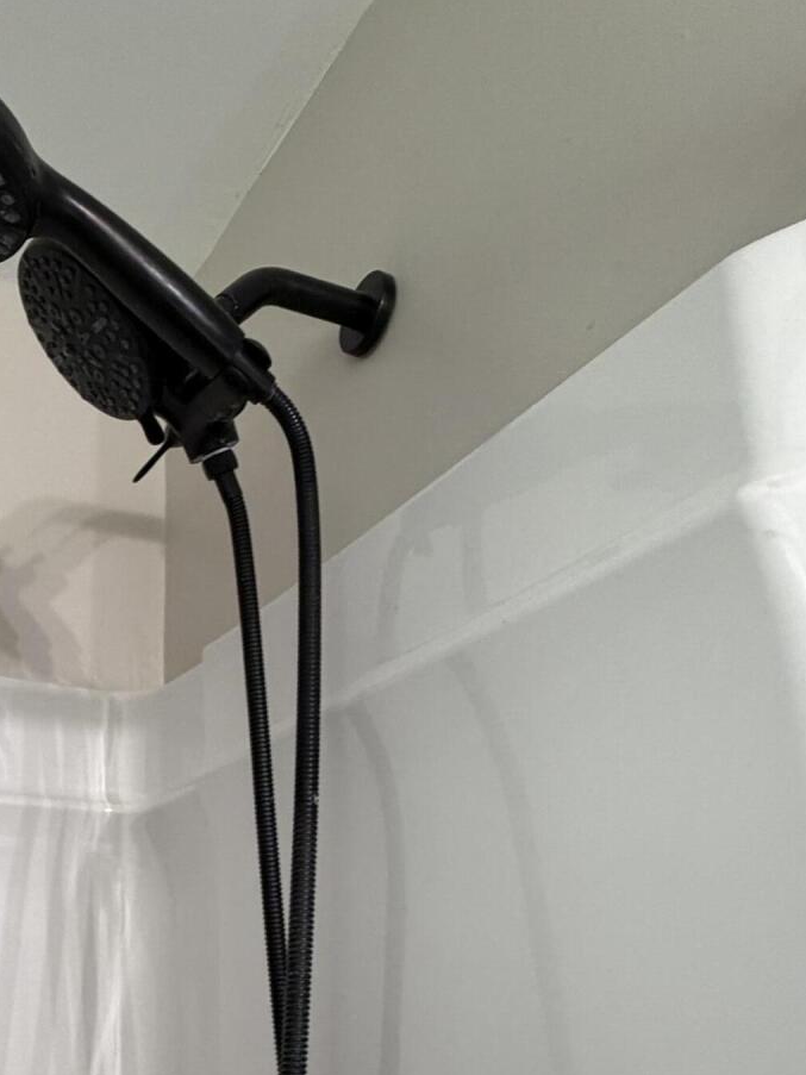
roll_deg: -1.9
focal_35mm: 31
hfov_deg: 43.4
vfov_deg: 55.2
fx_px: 963
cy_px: 824
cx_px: 164
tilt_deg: +11.7
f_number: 2.2
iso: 320
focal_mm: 2.22
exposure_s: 1/60
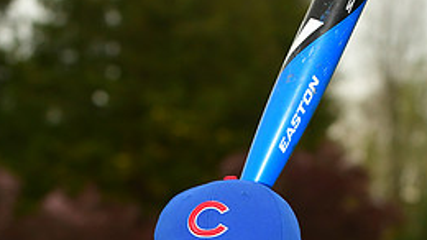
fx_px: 3576
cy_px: 403
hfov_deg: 6.8
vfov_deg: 3.8
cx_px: 218
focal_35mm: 316
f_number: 5
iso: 400
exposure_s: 1/1000
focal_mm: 90
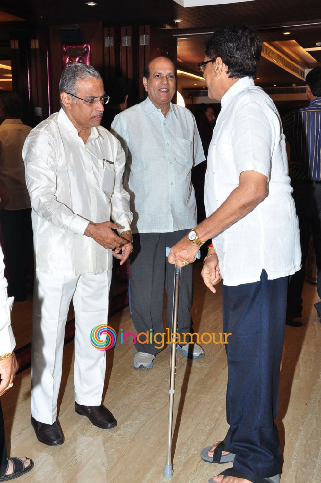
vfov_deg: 43.7
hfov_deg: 29.8
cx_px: 160
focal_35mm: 45
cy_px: 242
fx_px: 604
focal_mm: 30
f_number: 9
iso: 400
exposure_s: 1/125
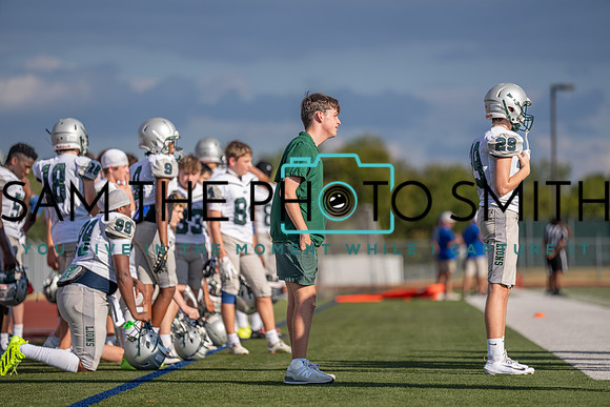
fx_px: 3390
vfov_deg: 6.9
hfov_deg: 10.3
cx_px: 305
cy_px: 204
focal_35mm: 200
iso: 100
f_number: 2.8
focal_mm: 200
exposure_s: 1/2000
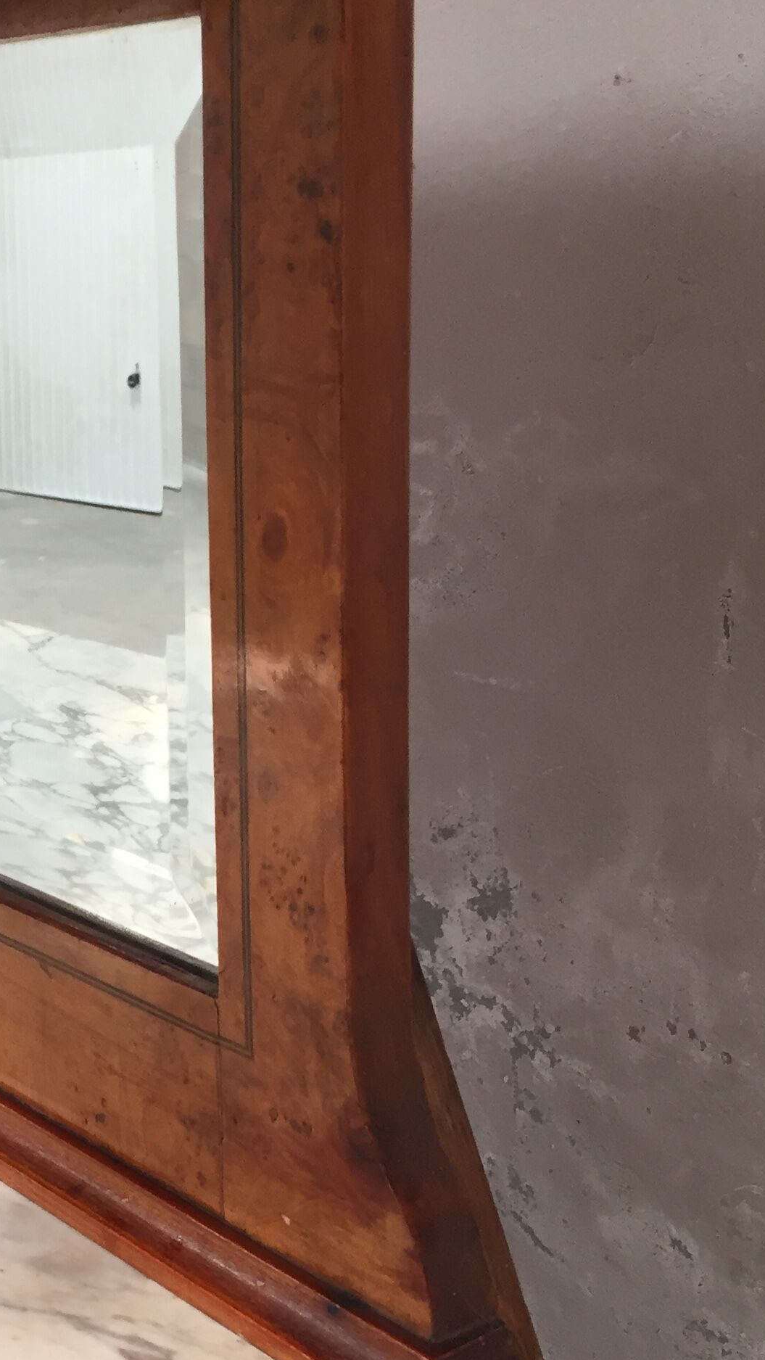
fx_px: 1983
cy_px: 845
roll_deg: +3.1
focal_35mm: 55
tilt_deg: -19.5
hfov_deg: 21.0
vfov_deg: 37.6
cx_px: -21
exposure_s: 1/33
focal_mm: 4.15
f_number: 2.2
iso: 80
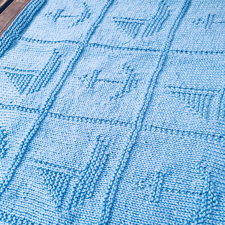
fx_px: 257
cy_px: 128
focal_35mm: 35
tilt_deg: -55.4
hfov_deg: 47.2
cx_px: 112
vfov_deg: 47.1
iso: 32
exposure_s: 1/100
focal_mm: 4.15
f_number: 2.2
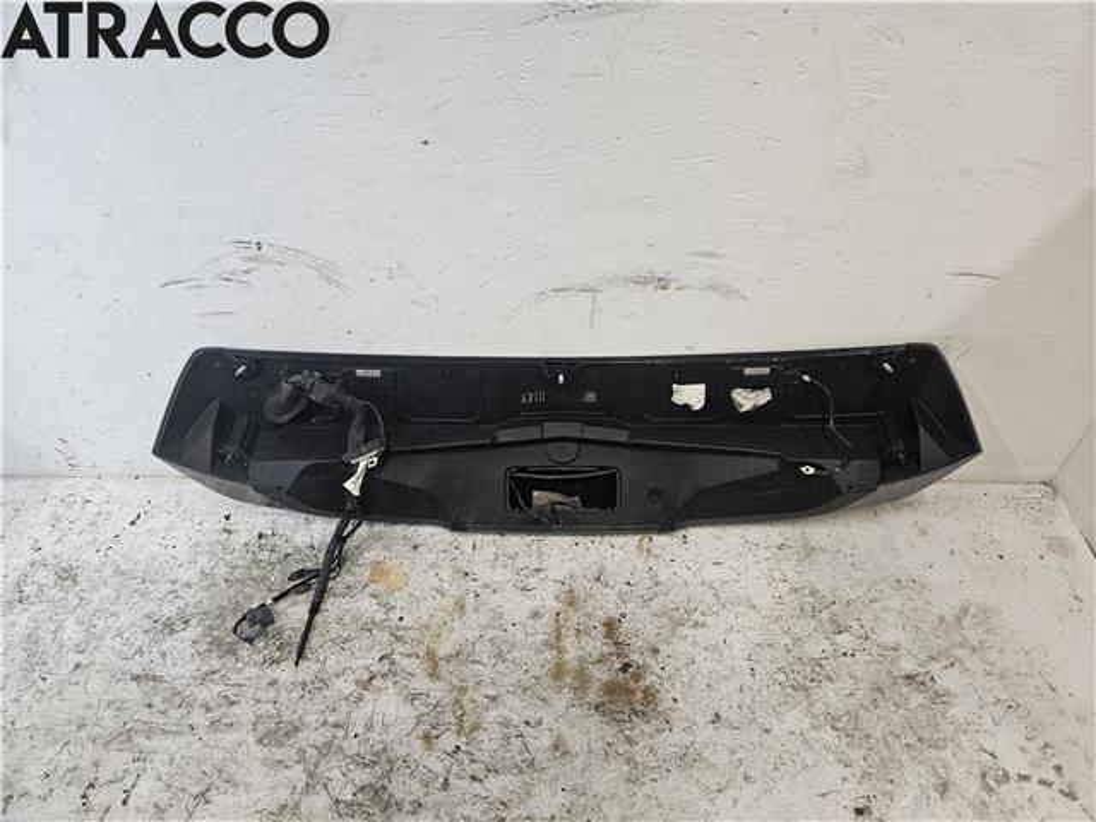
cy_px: 411
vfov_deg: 58.9
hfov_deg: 73.9
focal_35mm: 23
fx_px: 728
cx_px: 548
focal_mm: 5.4
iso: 200
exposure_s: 1/100
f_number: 1.8
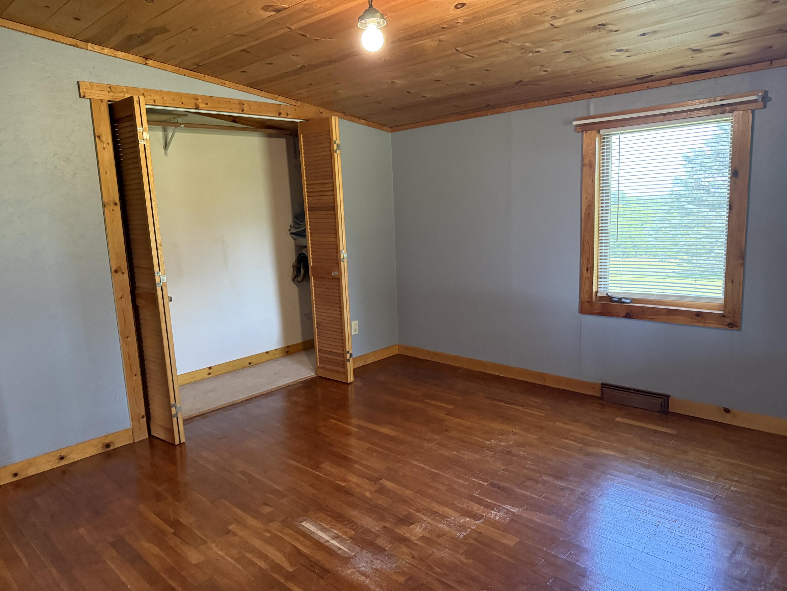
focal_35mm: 24
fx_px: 546
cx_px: 394
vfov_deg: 56.8
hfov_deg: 71.6
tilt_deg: -8.6
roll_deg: +2.5
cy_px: 296
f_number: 1.78
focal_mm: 6.76
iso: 800
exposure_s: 1/60
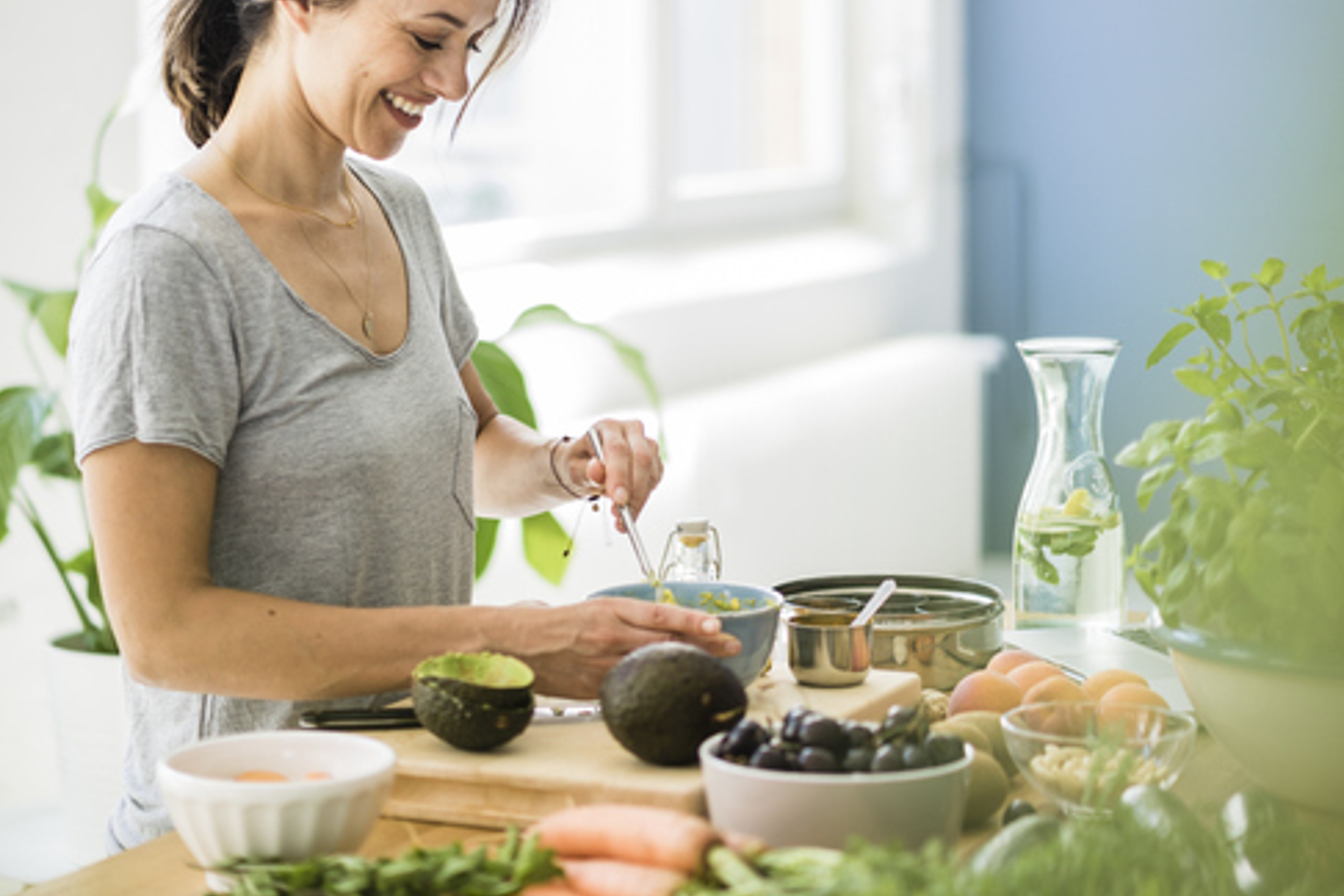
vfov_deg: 16.6
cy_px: 347
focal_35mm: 82
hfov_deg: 24.8
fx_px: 3061
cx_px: 611
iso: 160
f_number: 1.8
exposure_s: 1/125
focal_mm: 55
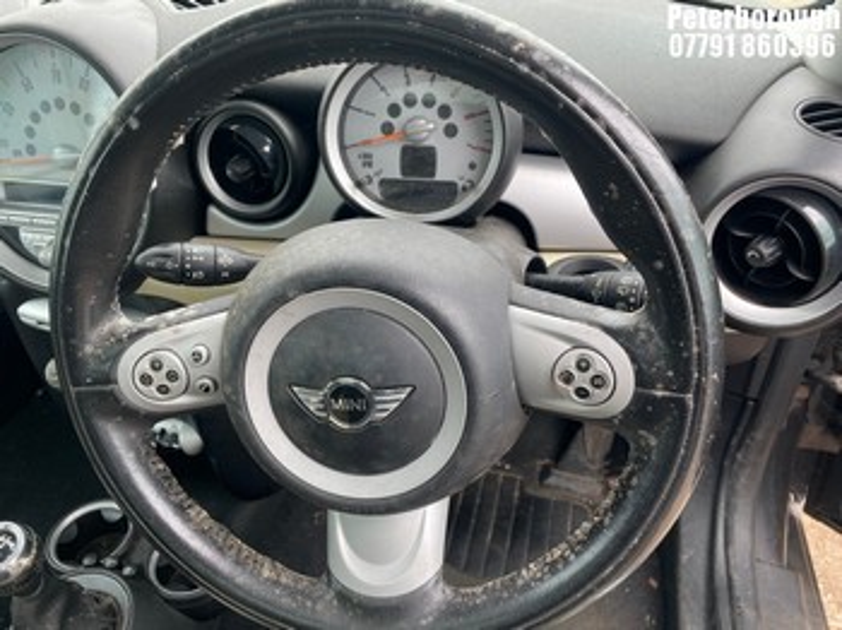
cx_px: 421
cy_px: 315
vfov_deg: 53.0
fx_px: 632
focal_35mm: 26
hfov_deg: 67.3
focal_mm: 4.2
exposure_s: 1/128
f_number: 1.6
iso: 32
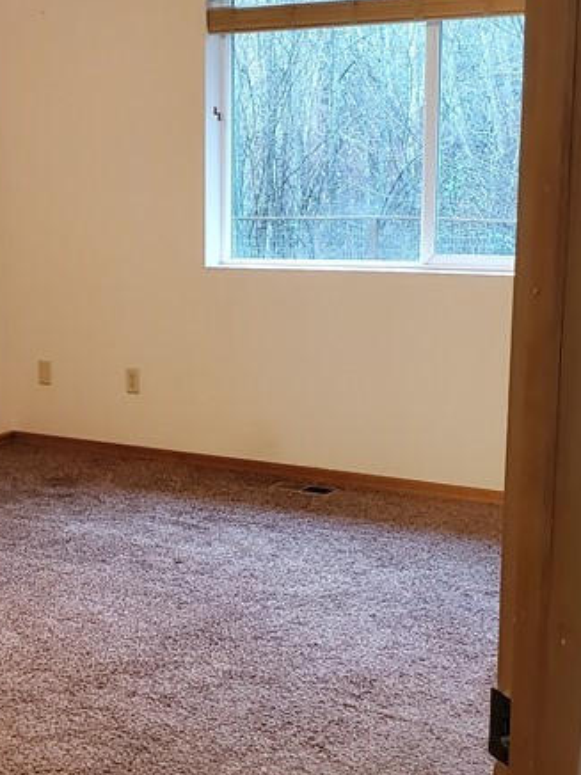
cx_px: 59
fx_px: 1365
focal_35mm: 61
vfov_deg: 31.6
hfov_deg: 23.4
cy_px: 448
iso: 500
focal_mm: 4.3
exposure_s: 1/40
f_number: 2.4
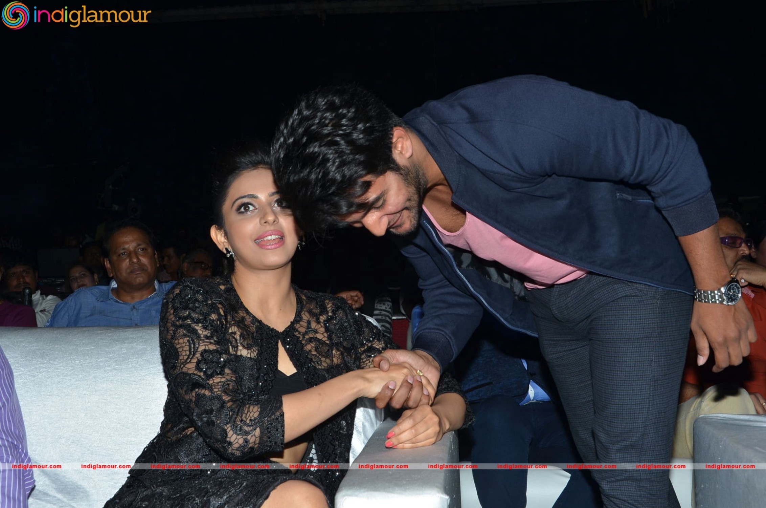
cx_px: 383
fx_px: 1019
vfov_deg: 28.0
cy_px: 254
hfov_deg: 41.2
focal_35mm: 48
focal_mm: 32
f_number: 6.3
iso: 200
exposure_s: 1/125
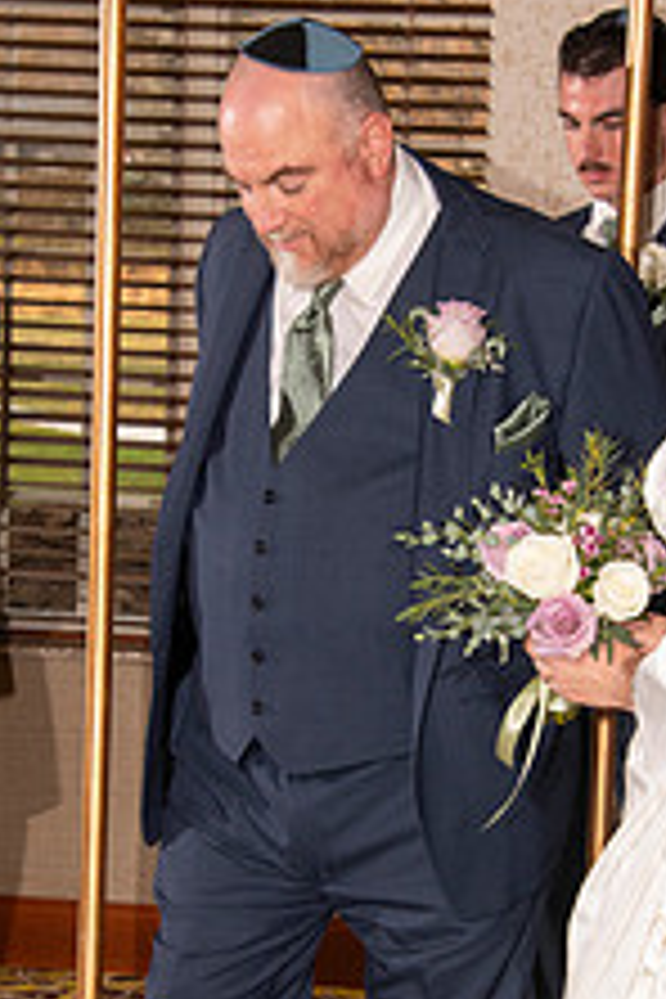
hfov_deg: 8.7
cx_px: 342
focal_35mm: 158
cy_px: 657
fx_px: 4384
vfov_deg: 13.0
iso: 1000
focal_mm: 78
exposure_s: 1/160
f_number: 9
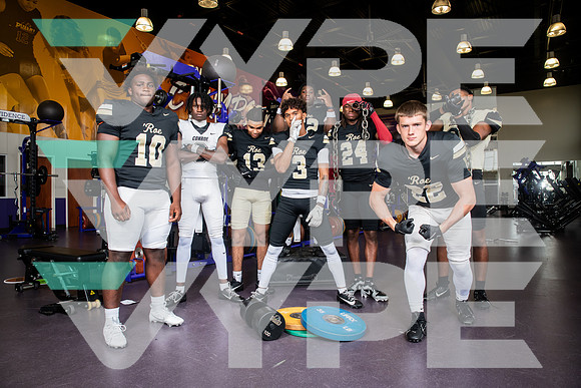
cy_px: 194
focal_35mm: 24
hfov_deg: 73.7
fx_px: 387
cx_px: 290
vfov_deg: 53.2
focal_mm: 24
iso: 500
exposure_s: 1/250
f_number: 5.6
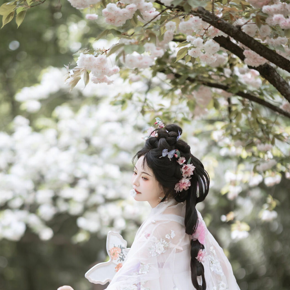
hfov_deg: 16.0
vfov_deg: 15.9
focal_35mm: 109
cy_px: 216
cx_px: 145
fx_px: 1033
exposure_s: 1/2000
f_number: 1.4
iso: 100
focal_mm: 85
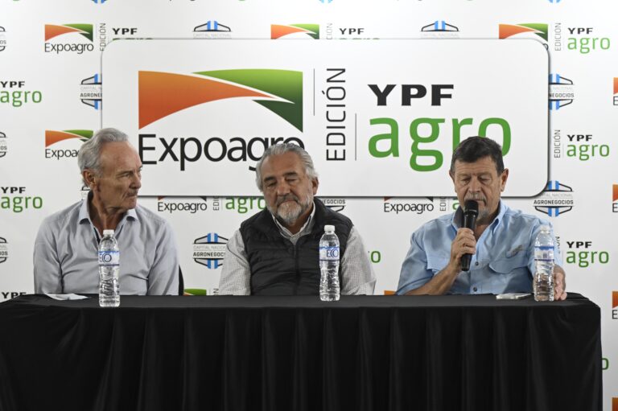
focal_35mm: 120
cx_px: 309
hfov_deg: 17.1
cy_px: 206
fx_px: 2059
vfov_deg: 11.4
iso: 4000
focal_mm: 120
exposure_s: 1/125
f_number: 5
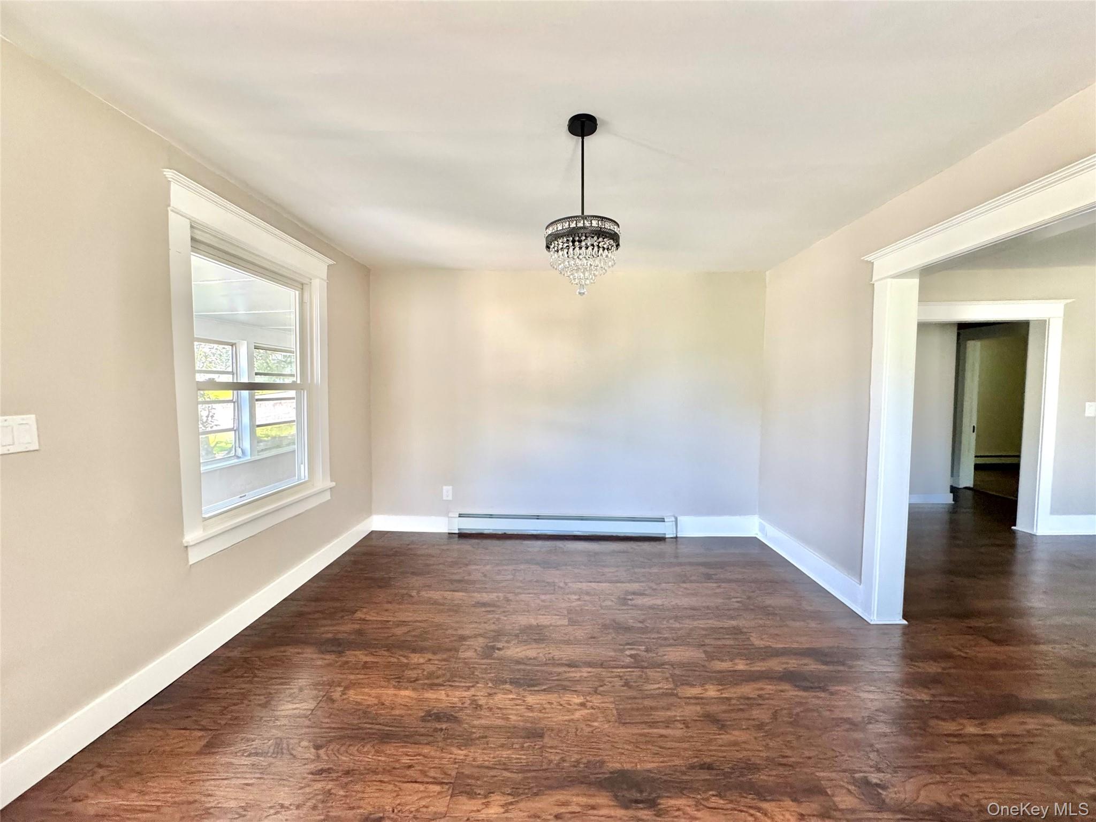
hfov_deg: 102.1
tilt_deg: -4.3
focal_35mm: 14
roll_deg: +0.0
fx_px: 443
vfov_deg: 85.7
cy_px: 411
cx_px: 548
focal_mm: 2.22
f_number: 2.2
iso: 320
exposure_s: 1/99
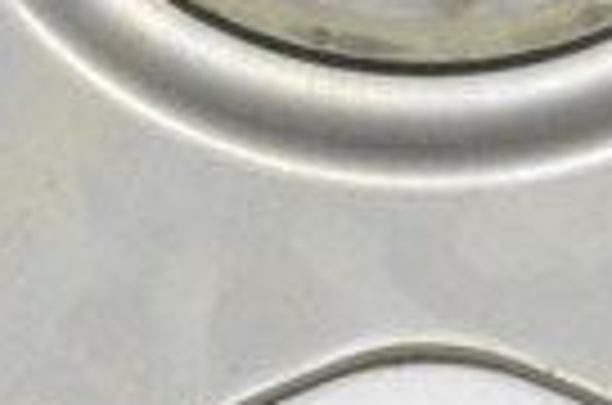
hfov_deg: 8.3
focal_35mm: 249
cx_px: 356
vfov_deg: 5.4
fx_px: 4223
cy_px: -236
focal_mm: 22
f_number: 20
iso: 6400
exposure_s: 1/15
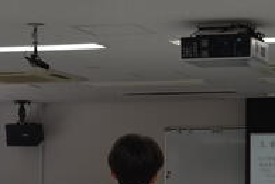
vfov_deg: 8.1
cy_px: 167
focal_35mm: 169
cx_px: 182
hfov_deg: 12.1
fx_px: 1291
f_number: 5.3
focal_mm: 44
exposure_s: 1/100
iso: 400
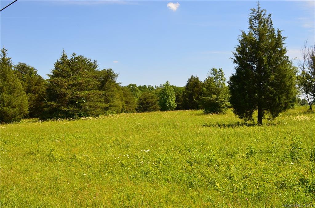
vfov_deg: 39.8
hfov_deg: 57.3
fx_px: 288
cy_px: 104
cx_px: 158
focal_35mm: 33
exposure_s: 1/125
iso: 125
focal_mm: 22
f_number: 11
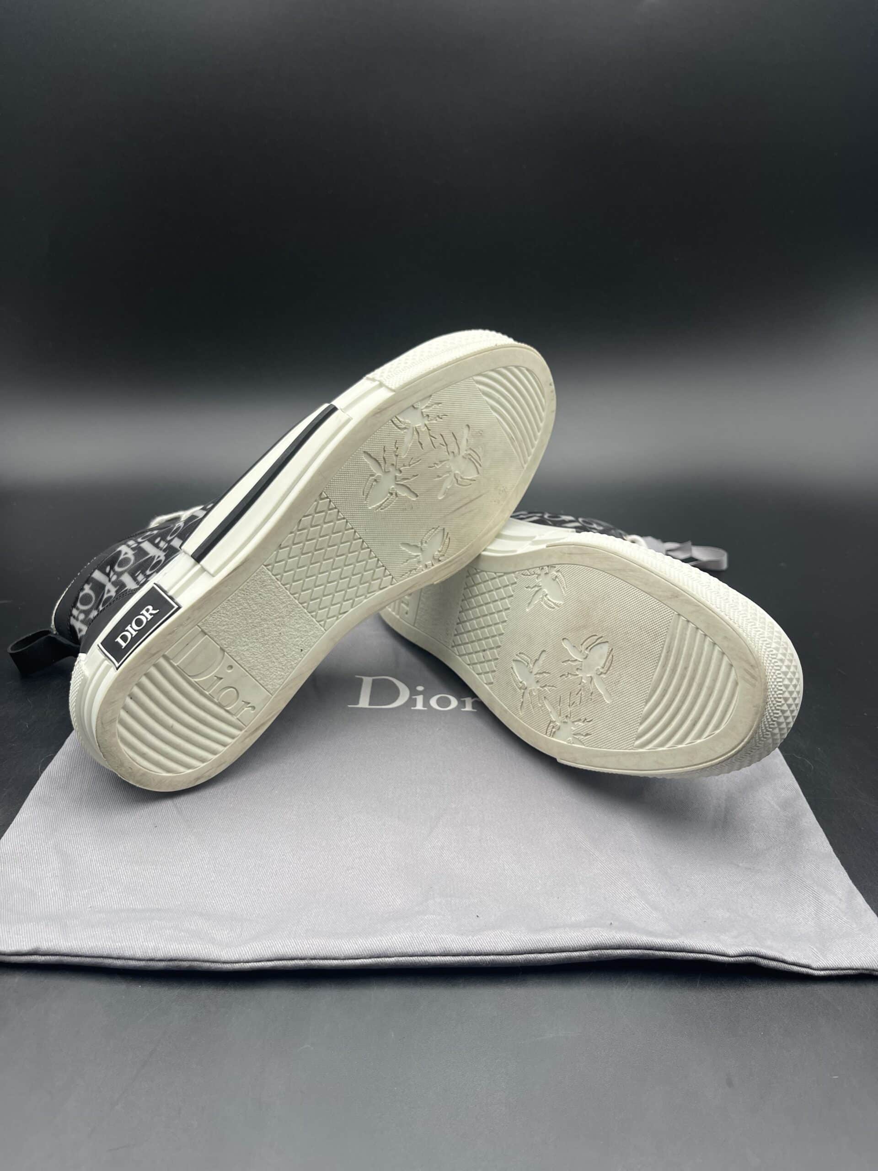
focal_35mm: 25
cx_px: 439
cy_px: 586
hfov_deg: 54.9
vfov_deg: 69.4
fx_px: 845
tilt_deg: -28.1
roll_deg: -1.1
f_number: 1.6
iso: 50
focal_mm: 5.1
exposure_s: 1/528
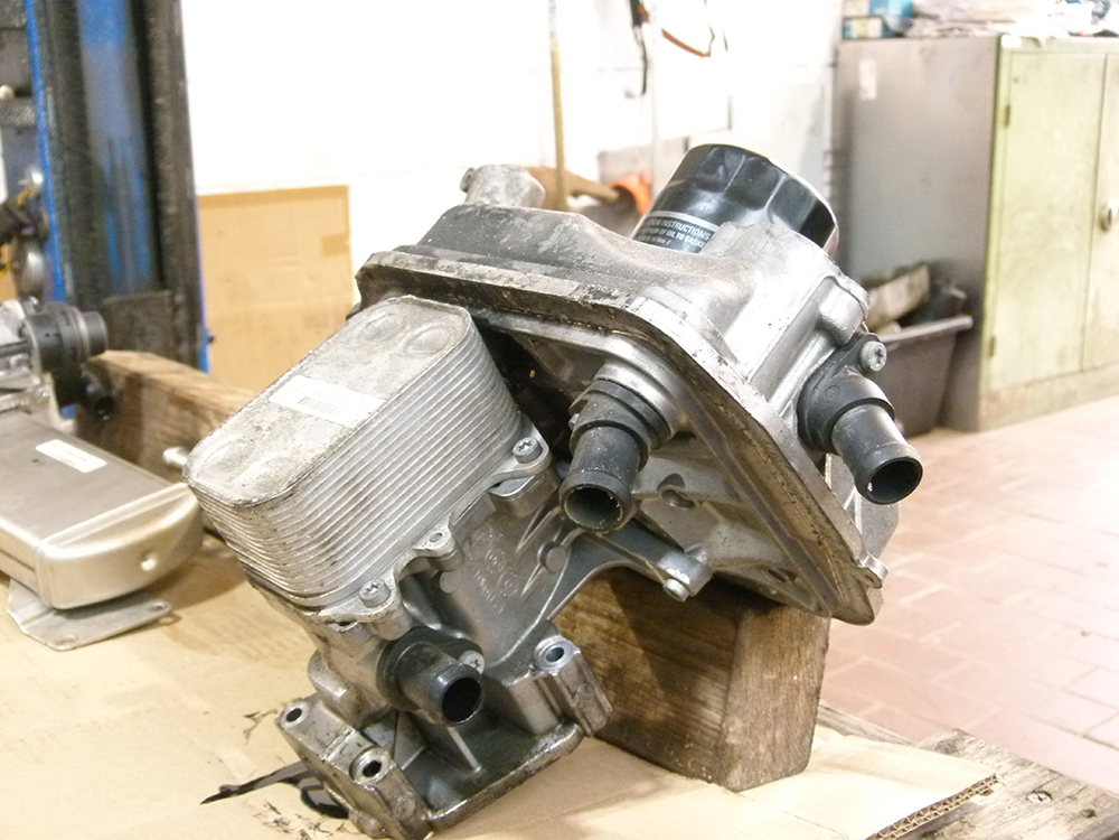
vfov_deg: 33.6
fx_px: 1390
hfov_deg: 43.9
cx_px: 560
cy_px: 420
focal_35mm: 43
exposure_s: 1/25
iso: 400
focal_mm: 7.7
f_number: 3.2
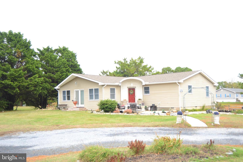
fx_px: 263
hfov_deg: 49.6
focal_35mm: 39
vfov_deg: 34.2
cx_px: 122
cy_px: 81
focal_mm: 26
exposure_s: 1/200
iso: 100
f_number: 10
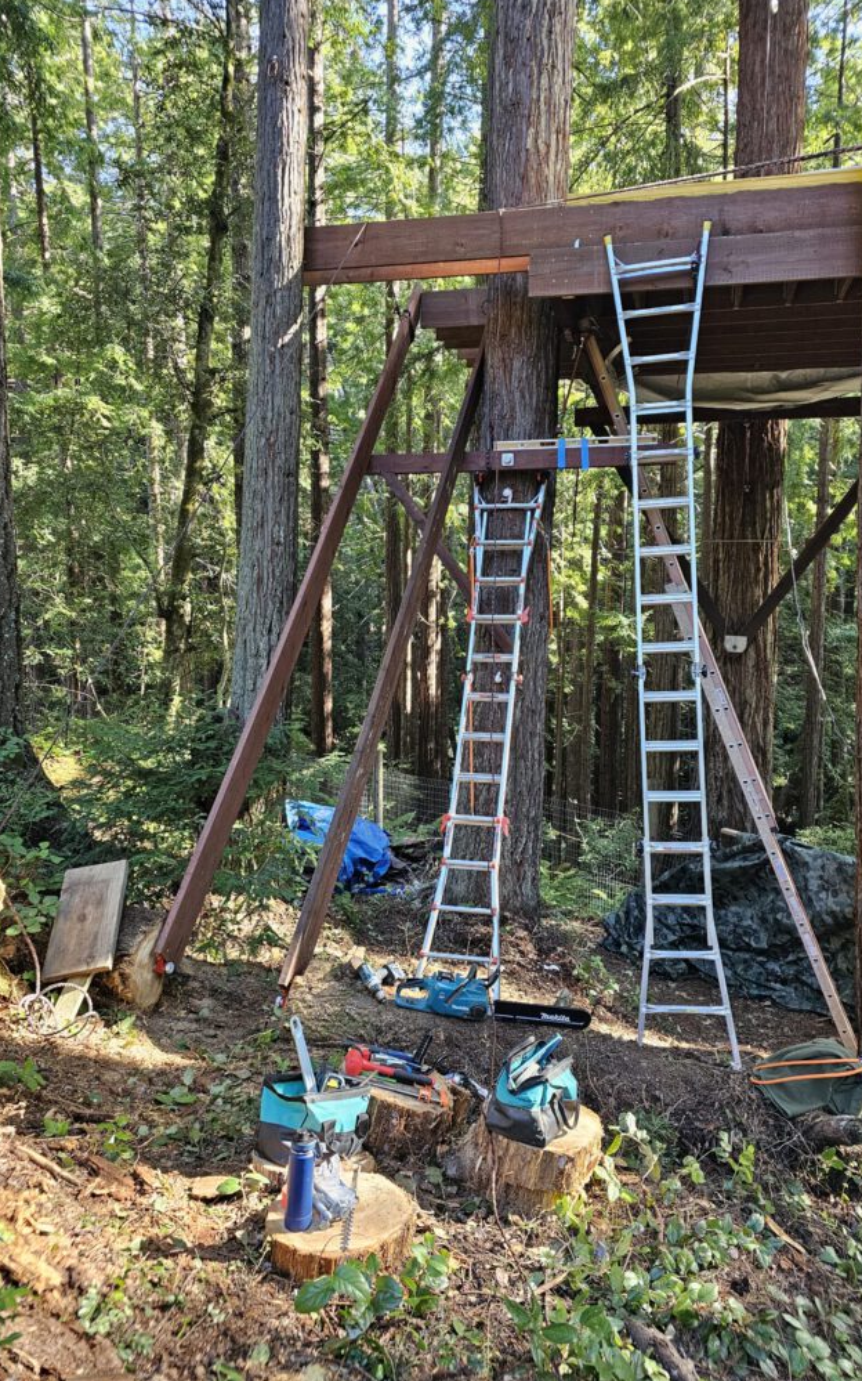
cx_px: 456
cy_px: 702
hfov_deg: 49.2
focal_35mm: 25
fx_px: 940
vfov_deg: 72.6
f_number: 1.7
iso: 320
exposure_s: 1/170
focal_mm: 6.3
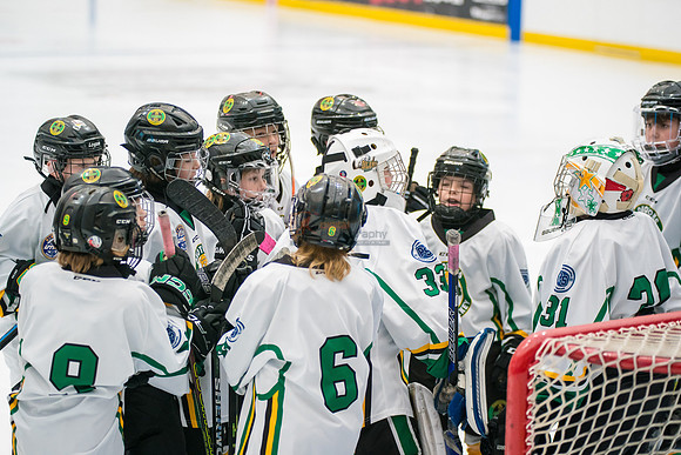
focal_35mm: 120
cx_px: 340
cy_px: 228
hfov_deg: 17.1
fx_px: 2270
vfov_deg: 11.4
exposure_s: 1/1250
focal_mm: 120
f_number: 3.2
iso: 3200
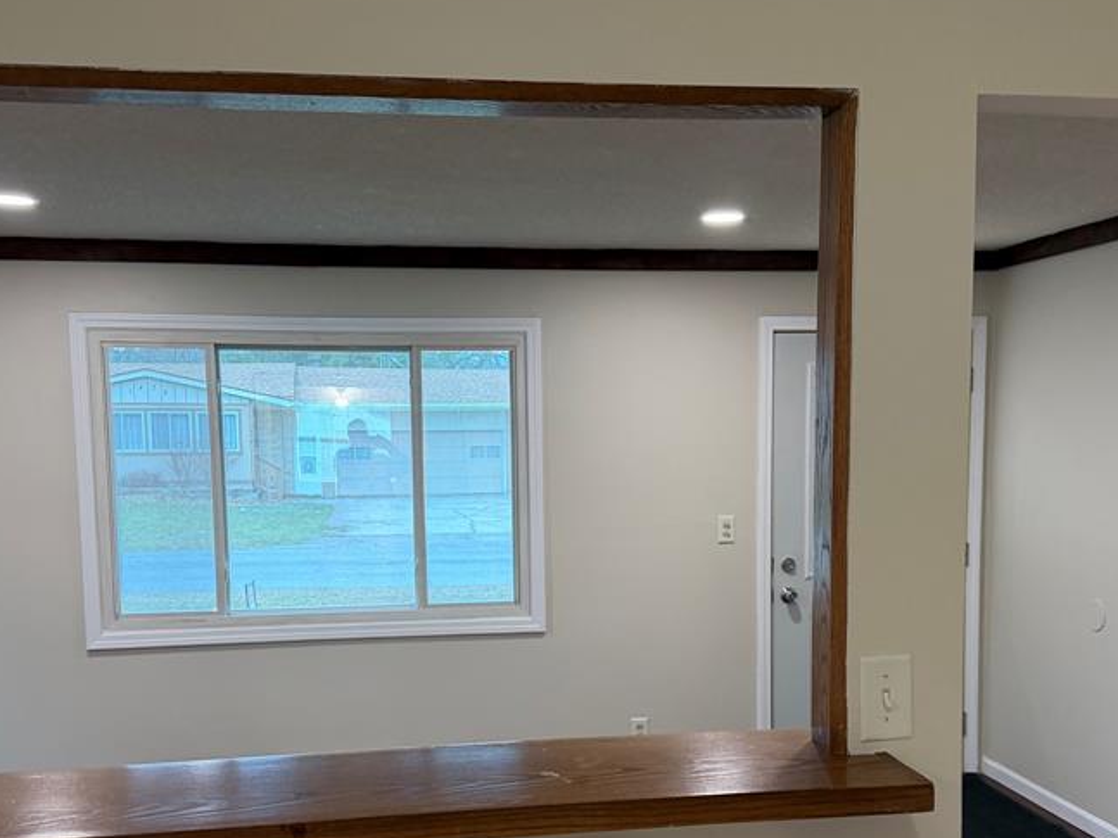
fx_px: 1227
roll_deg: +1.1
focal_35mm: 38
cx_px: 570
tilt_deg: -5.3
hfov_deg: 49.0
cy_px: 555
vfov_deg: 37.3
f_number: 1.78
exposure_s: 1/120
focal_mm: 6.76
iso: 250
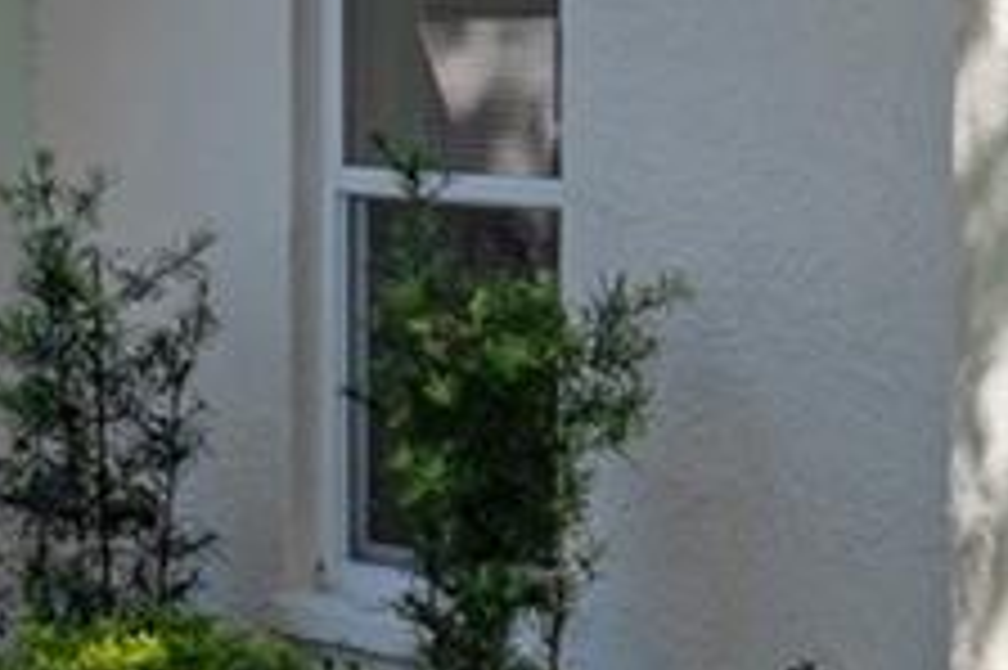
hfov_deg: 10.3
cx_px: 846
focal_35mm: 200
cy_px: -54
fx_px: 5596
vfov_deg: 6.8
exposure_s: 1/125
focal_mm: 28
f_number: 9
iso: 320
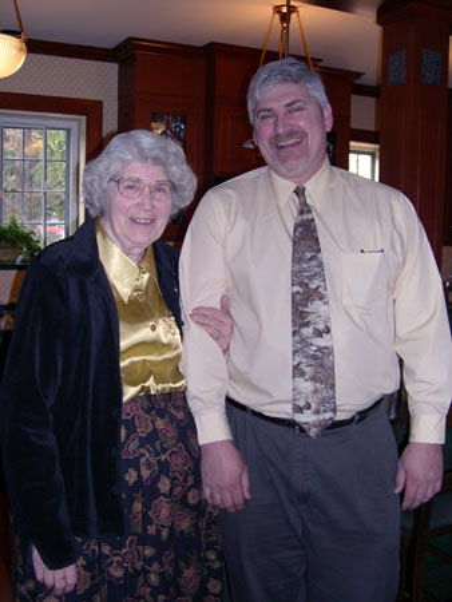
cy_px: 301
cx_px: 226
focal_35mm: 38
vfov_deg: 49.0
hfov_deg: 37.8
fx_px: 661
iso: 100
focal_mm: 8
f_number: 2.8
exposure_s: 1/60
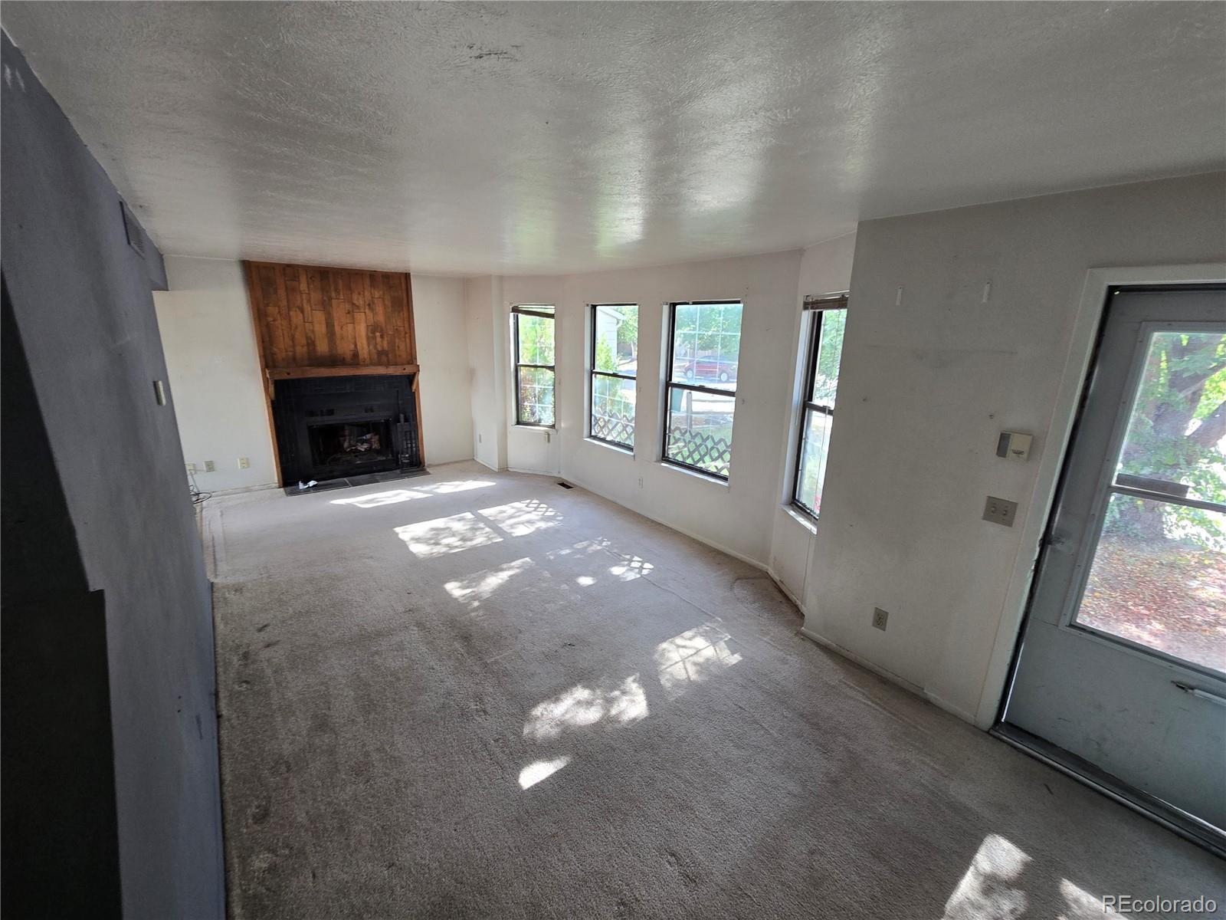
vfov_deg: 89.9
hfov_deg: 106.2
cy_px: 460
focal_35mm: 13
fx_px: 460
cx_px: 613
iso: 80
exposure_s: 1/60
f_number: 2.2
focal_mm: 2.2
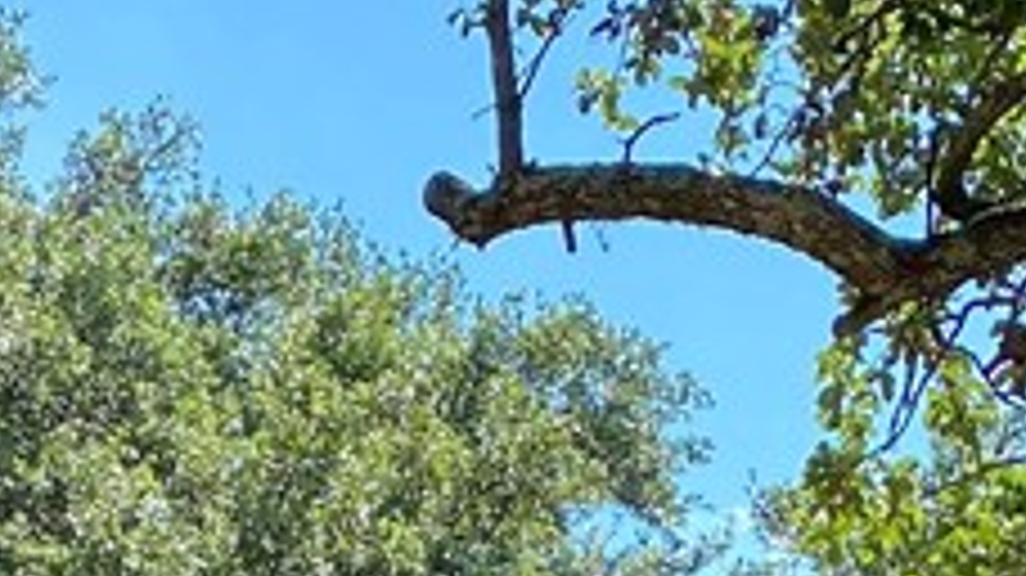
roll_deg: +0.7
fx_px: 3453
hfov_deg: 16.8
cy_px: 1634
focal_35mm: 127
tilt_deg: -2.2
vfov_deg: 8.3
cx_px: 315
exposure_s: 1/957
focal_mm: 4.25
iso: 32
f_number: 1.8
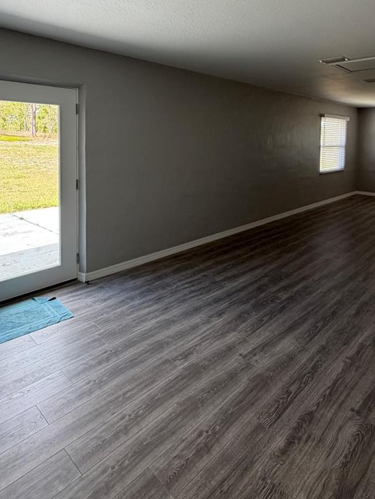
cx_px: 229
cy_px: 156
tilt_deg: -2.1
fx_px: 332
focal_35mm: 23
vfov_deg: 71.1
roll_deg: -0.9
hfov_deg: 58.3
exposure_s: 1/121
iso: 80
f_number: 2.2
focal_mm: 2.22
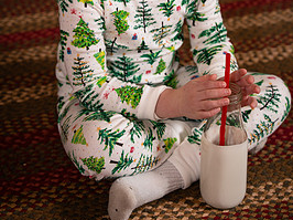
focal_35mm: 114
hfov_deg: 17.3
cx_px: 156
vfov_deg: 12.9
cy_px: 22
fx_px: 964
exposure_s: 1/250
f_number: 4
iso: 200
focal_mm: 70
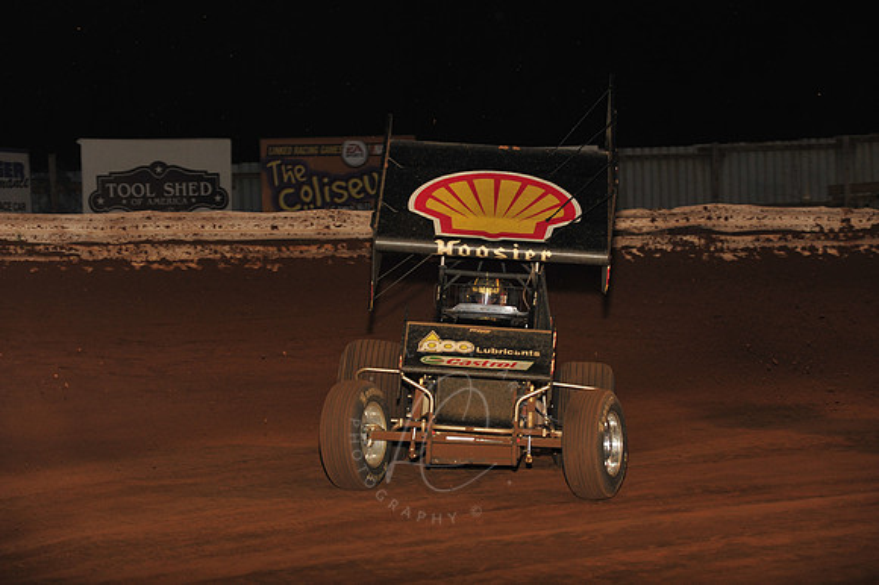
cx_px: 440
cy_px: 292
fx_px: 3050
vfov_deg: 11.0
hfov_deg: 16.4
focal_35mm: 125
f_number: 6.3
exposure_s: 1/320
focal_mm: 125
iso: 800
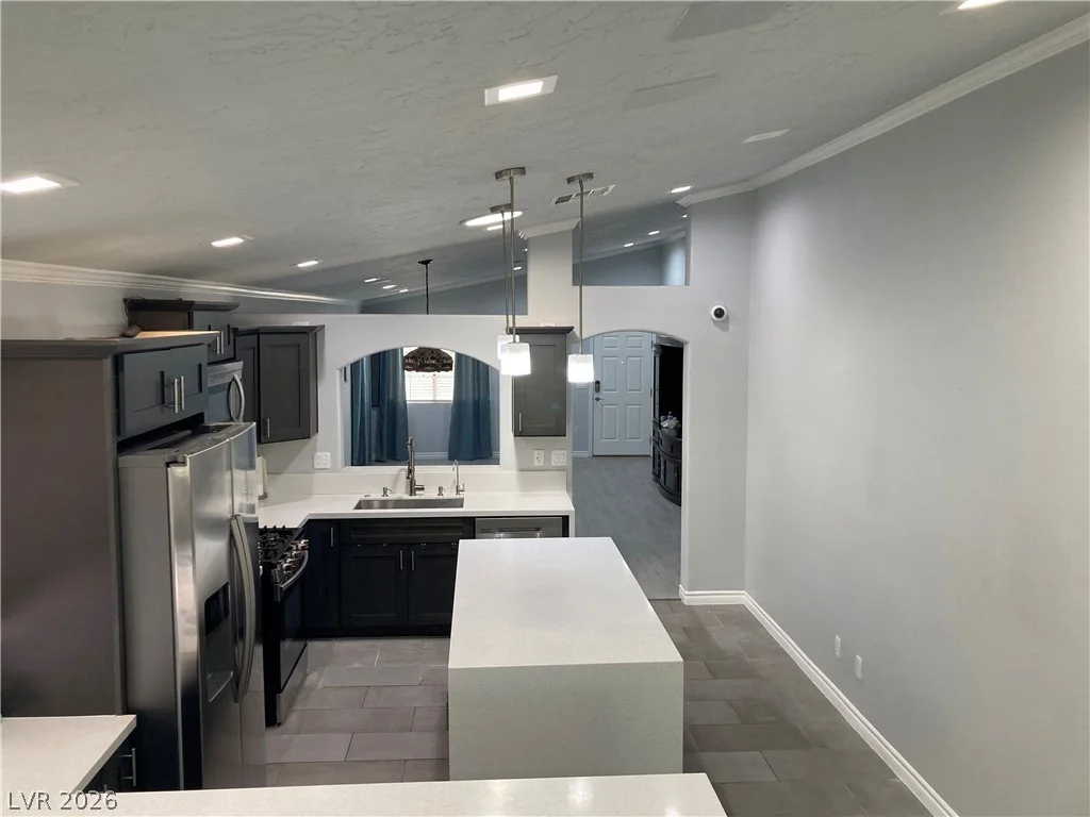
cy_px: 408
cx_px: 545
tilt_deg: -4.0
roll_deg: +0.4
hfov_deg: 63.4
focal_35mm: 28
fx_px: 882
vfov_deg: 49.7
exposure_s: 1/60
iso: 100
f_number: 1.8
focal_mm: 3.99
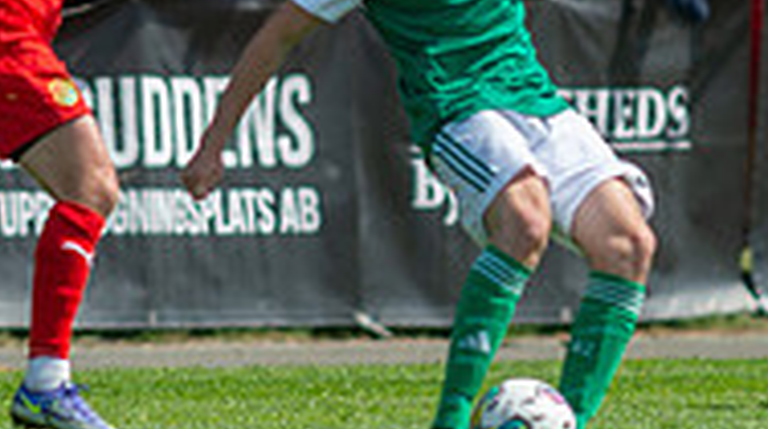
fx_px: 32588
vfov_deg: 0.8
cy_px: 16
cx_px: 490
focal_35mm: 1603
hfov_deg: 1.4
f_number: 4
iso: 180
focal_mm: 420
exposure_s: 1/1250
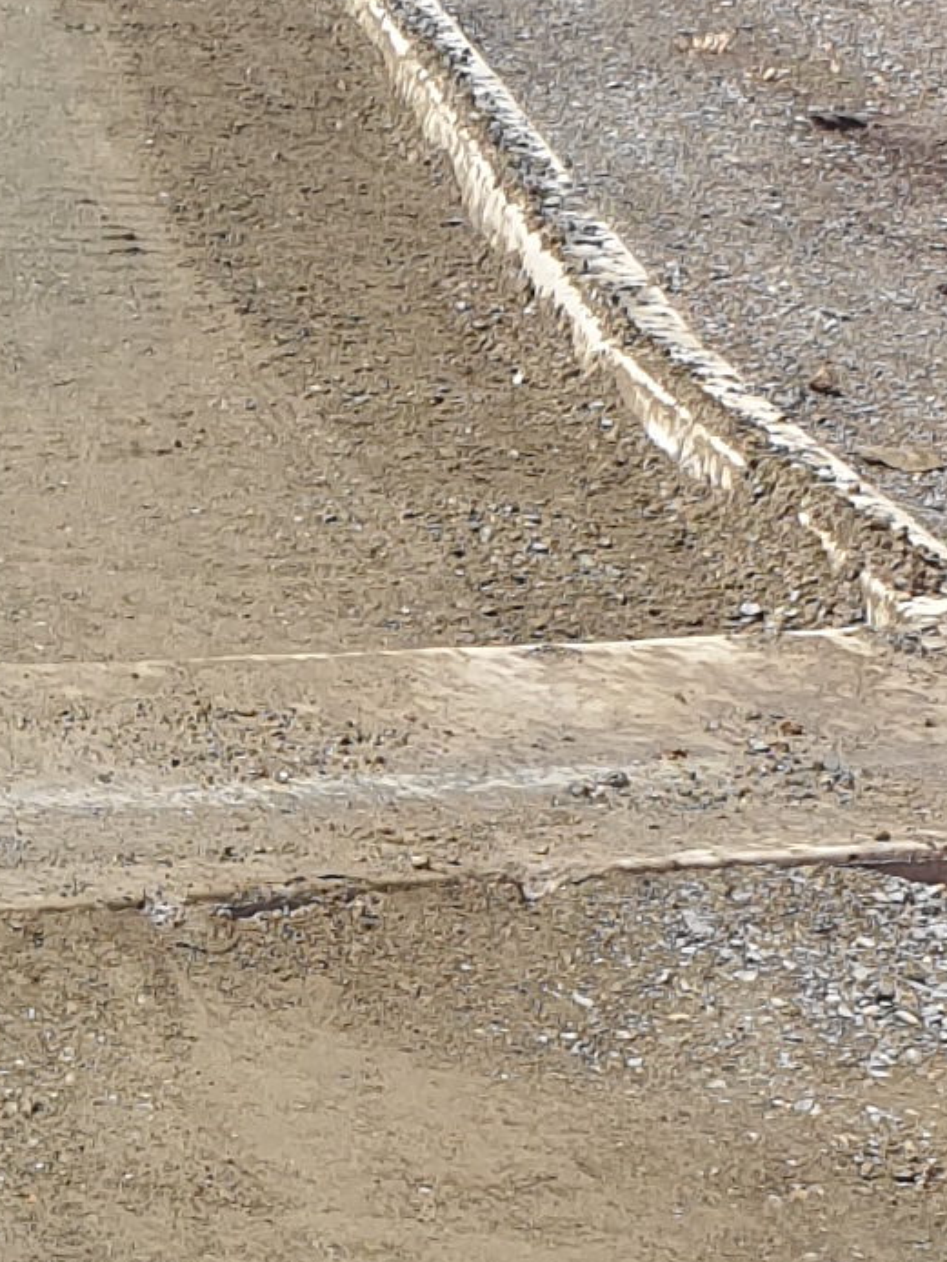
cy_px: 940
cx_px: -184
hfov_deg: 9.7
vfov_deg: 13.0
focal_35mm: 151
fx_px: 5505
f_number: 2.4
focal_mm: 4.3
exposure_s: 1/1058
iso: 50
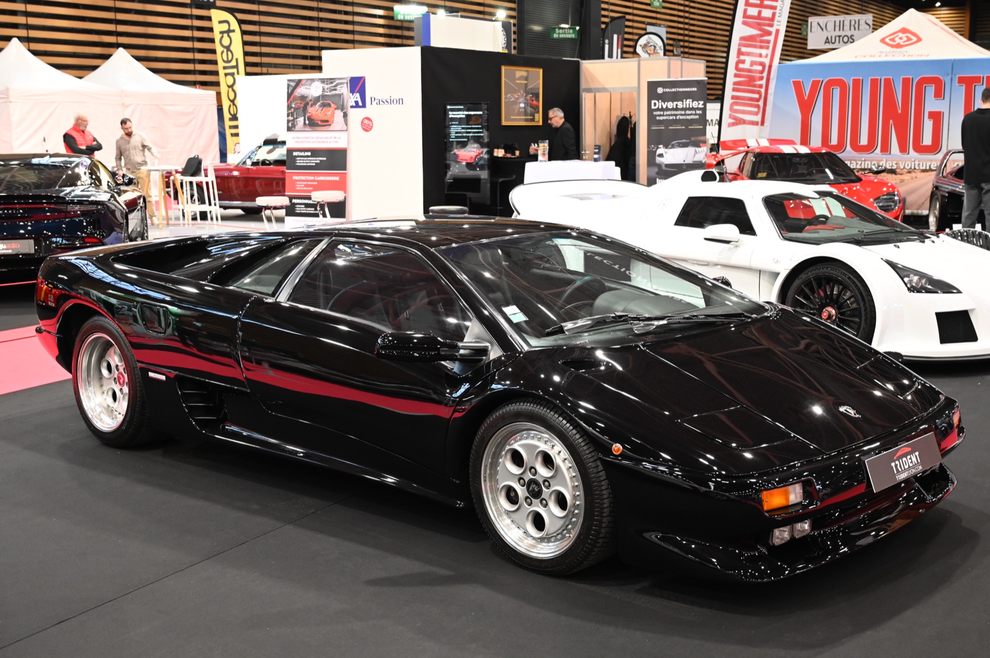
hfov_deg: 44.5
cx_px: 519
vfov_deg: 30.4
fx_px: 1209
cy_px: 351
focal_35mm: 44
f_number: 4
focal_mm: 41
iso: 2500
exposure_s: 1/125
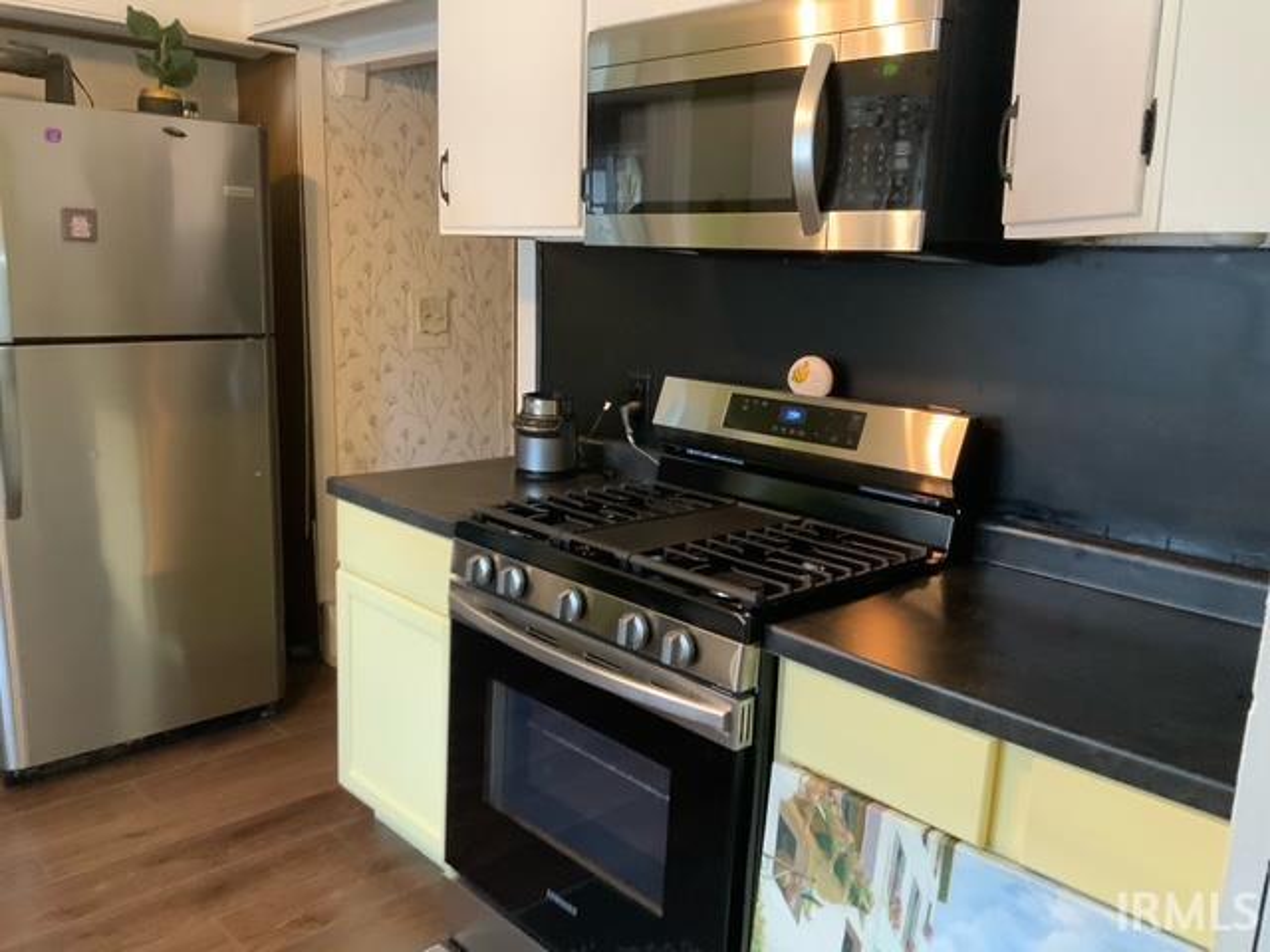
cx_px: 635
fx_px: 1064
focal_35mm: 29
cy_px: 476
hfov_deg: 61.7
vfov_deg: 48.2
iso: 250
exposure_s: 1/60
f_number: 1.8
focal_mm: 3
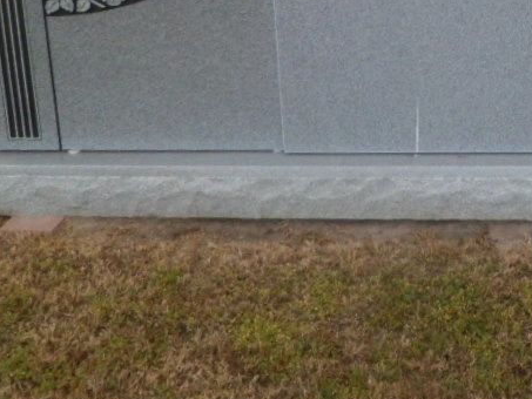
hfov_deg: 30.4
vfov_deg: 22.6
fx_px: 938
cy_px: -43
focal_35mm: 61
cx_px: 467
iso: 100
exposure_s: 1/60
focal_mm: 4.9
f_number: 3.3
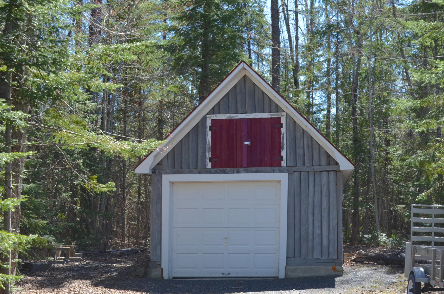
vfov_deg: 23.2
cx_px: 299
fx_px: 714
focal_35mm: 58
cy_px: 178
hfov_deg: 34.2
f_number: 7.1
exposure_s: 1/200
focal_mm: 28
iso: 200
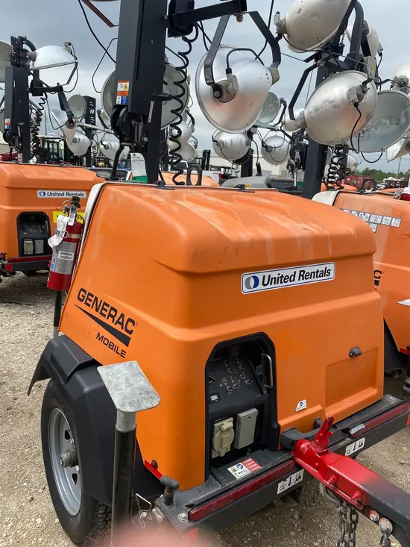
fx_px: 410
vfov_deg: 67.3
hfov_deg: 53.1
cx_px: 205
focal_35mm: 26
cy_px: 274
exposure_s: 1/2141
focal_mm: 4.25
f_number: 1.8
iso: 32
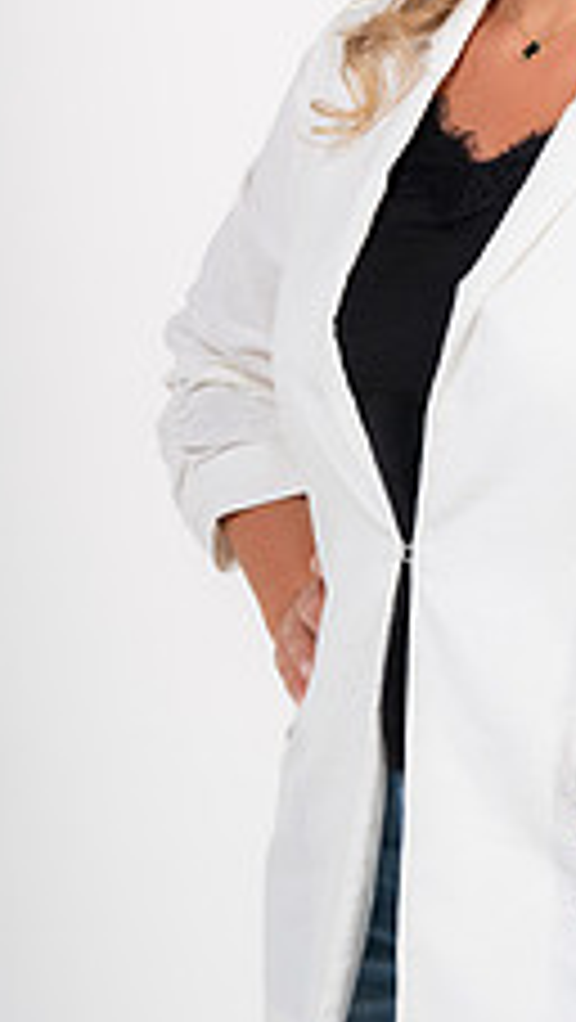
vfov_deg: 11.4
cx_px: 590
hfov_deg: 6.4
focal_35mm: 189
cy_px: 288
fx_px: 5122
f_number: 5.6
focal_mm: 91
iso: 320
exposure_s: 1/200
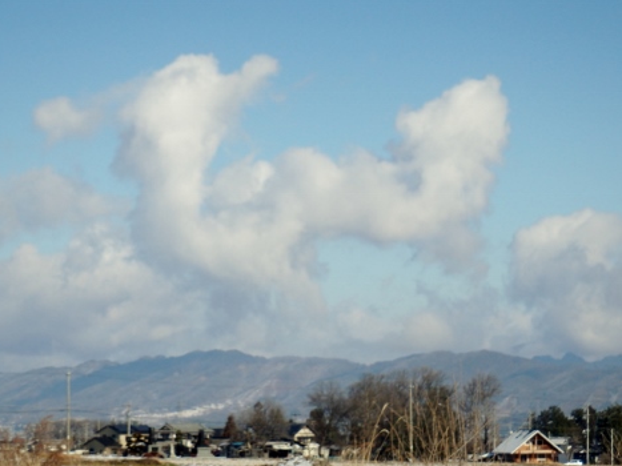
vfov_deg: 10.5
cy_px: 232
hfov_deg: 14.0
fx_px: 2533
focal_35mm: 141
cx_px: 312
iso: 160
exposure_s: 1/125
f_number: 18
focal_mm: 25
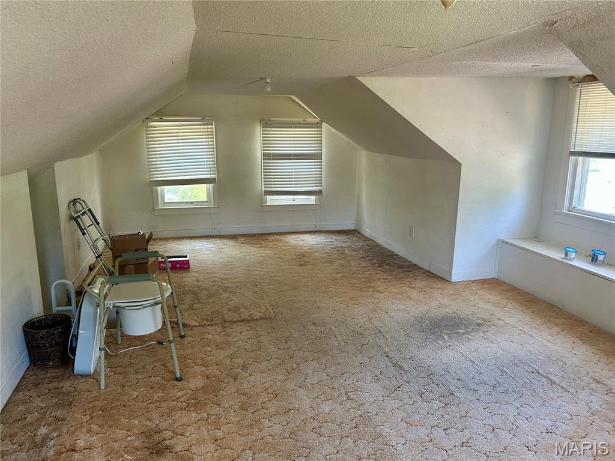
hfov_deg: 67.3
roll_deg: +1.0
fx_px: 462
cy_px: 230
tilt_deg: -11.4
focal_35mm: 26
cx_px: 308
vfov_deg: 53.1
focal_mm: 5.7
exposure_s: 1/91
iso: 125
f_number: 1.5
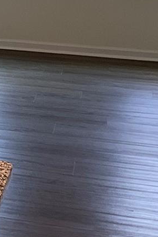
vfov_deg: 18.0
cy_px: -49
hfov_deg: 11.8
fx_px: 711
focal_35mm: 108
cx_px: -112
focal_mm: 3
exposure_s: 1/60
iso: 50
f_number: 1.8
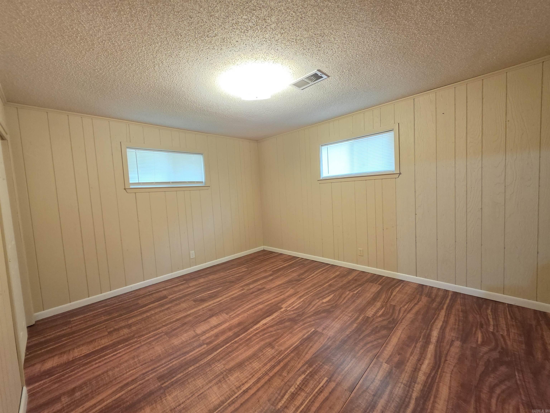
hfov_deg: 106.2
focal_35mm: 13
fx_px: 207
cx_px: 275
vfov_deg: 89.9
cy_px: 206
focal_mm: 2.2
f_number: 1.9
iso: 800
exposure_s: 1/60
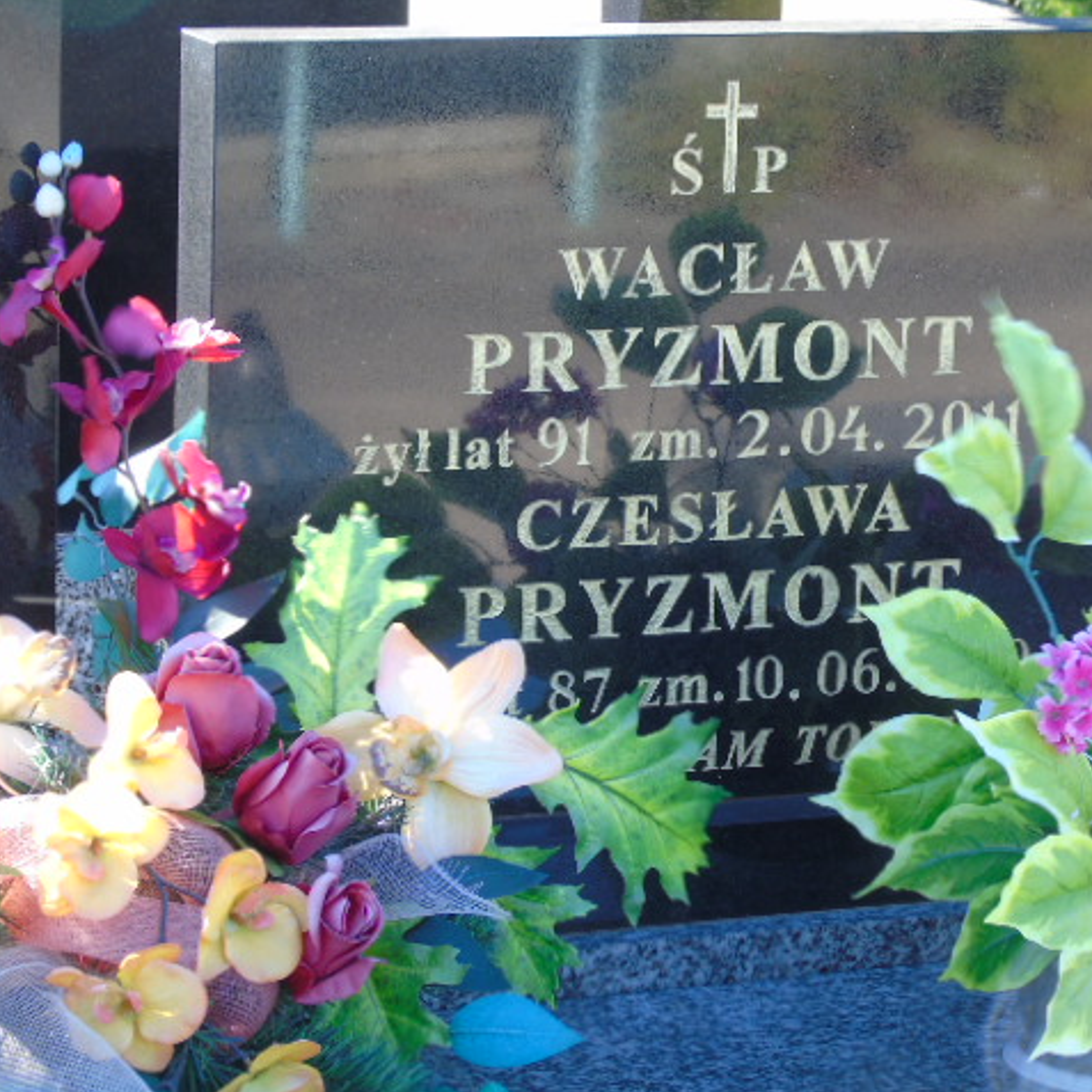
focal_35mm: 147
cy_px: 547
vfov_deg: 11.9
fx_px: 5246
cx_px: 655
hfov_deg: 11.9
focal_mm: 22
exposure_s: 1/50
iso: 80
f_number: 4.6
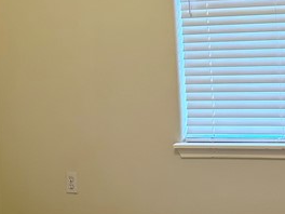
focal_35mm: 93
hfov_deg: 20.4
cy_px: -57
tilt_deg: +2.7
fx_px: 766
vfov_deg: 15.2
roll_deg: +4.3
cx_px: 288
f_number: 1.78
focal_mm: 6.86
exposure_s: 1/120
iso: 80
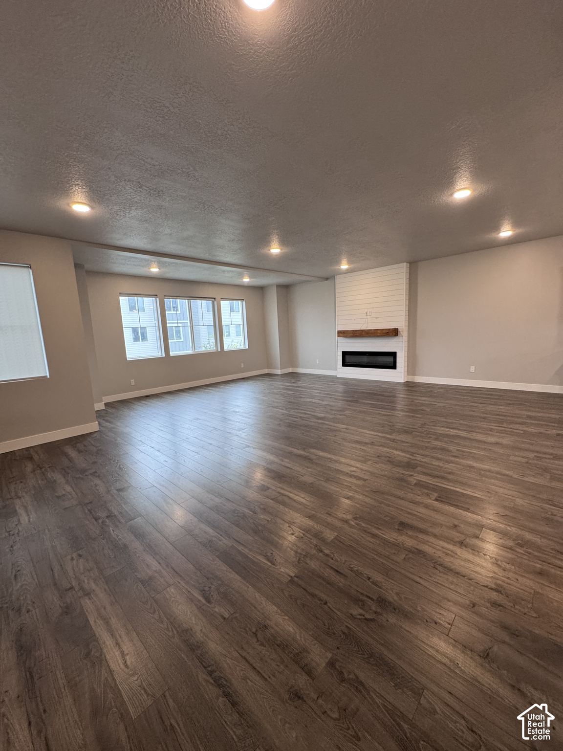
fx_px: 304
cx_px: 282
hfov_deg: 85.7
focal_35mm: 14
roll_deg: +3.4
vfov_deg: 102.1
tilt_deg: -8.4
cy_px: 376
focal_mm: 2.22
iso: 250
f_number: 2.2
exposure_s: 1/120
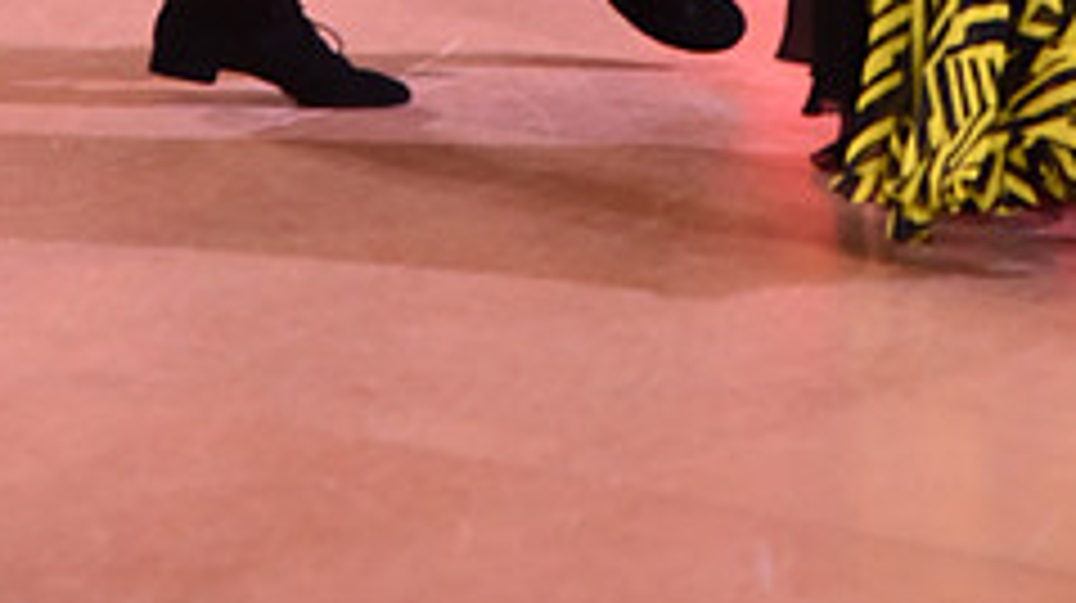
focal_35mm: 267
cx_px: 808
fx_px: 7612
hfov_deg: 8.1
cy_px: -688
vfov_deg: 4.5
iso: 2500
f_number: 5.6
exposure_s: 1/320
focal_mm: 105
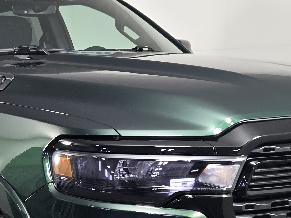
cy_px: 187
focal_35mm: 80
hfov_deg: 23.9
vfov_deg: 18.2
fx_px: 673
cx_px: 47
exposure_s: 1/120
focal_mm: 5.4
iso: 100
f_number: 1.8
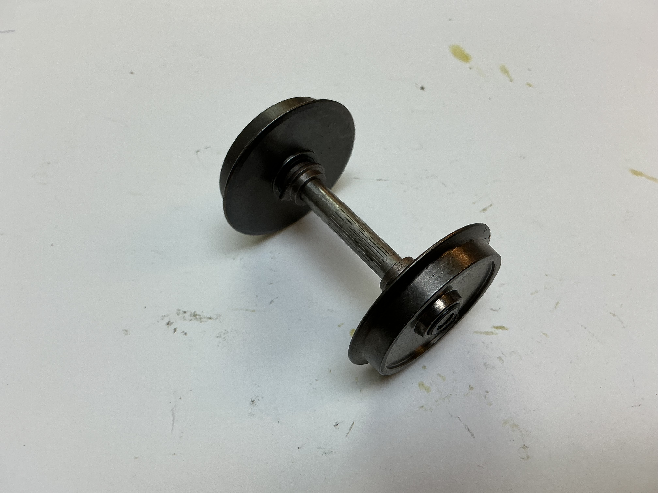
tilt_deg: -59.1
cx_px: 329
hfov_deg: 61.7
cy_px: 246
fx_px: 551
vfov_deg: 48.2
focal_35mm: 29
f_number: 1.8
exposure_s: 1/120
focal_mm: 3
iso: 25
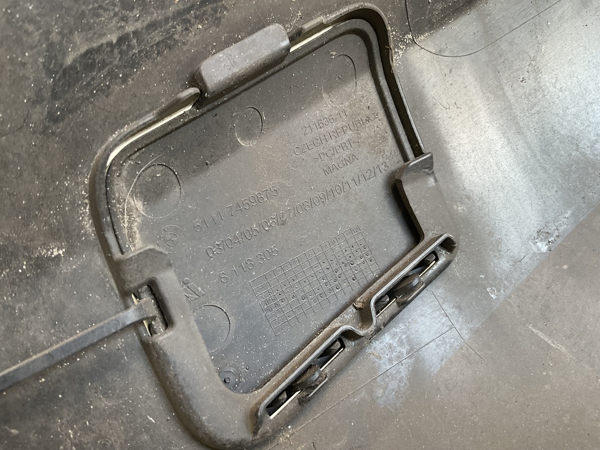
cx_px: 300
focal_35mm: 29
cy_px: 225
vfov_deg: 48.2
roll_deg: +20.6
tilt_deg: -7.9
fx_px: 503
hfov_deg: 61.7
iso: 80
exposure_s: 1/50
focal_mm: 3
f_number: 1.8
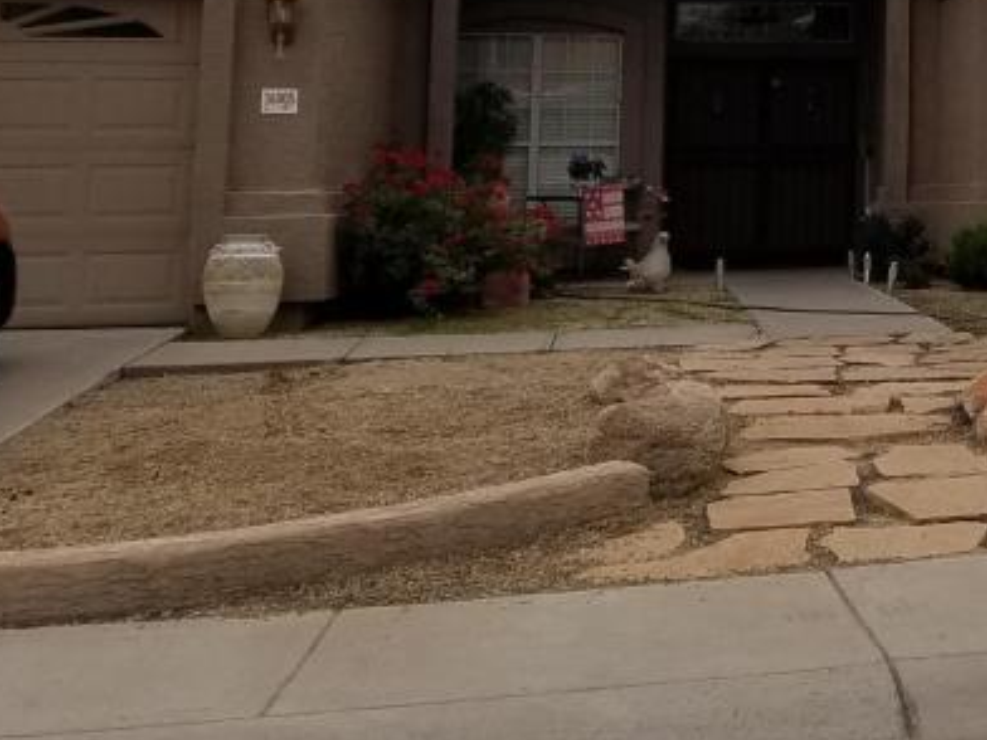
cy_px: -38
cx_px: 1231
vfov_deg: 20.7
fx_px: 1939
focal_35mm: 68
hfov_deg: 25.2
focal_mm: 4.2
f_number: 1.7
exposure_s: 1/3544
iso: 50
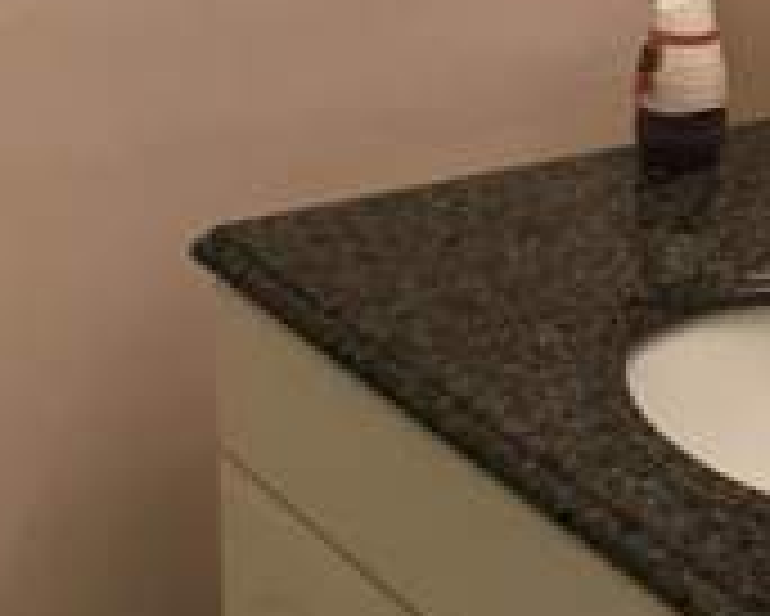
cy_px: 72
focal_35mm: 106
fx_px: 2417
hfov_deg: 18.1
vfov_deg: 14.4
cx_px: 360
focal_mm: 4.15
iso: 50
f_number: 2.2
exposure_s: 1/30
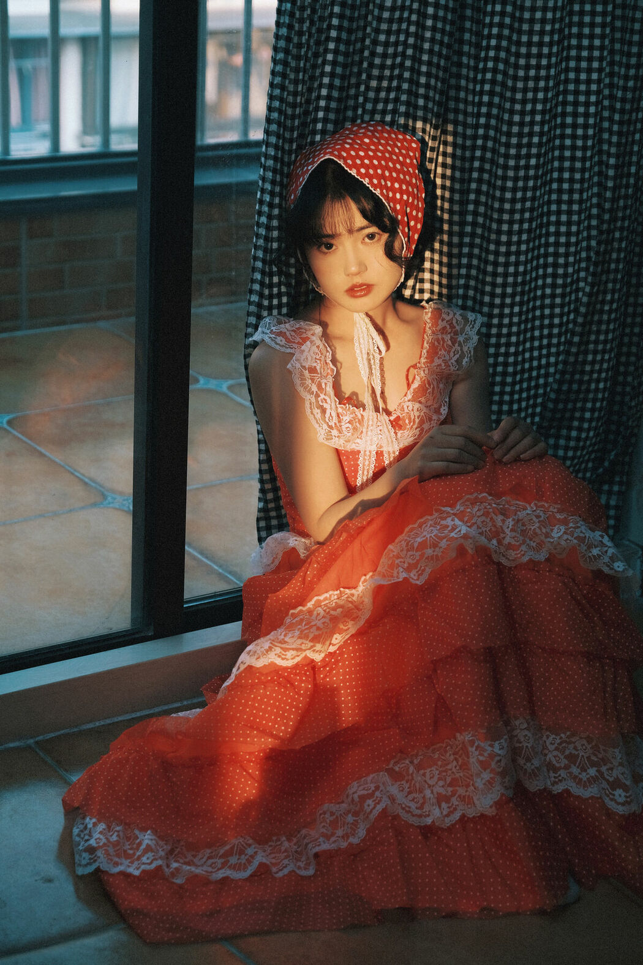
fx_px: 2063
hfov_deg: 17.7
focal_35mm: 77
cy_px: 482
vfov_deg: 26.3
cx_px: 322
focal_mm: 51.6
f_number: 2.8
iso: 160
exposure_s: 1/125
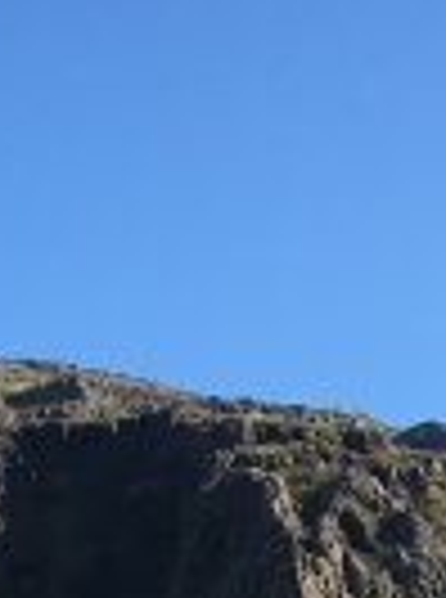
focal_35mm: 175
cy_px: 1043
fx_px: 3021
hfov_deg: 8.4
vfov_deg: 10.7
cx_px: 158
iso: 25
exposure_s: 1/927
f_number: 2.2
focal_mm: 4.15
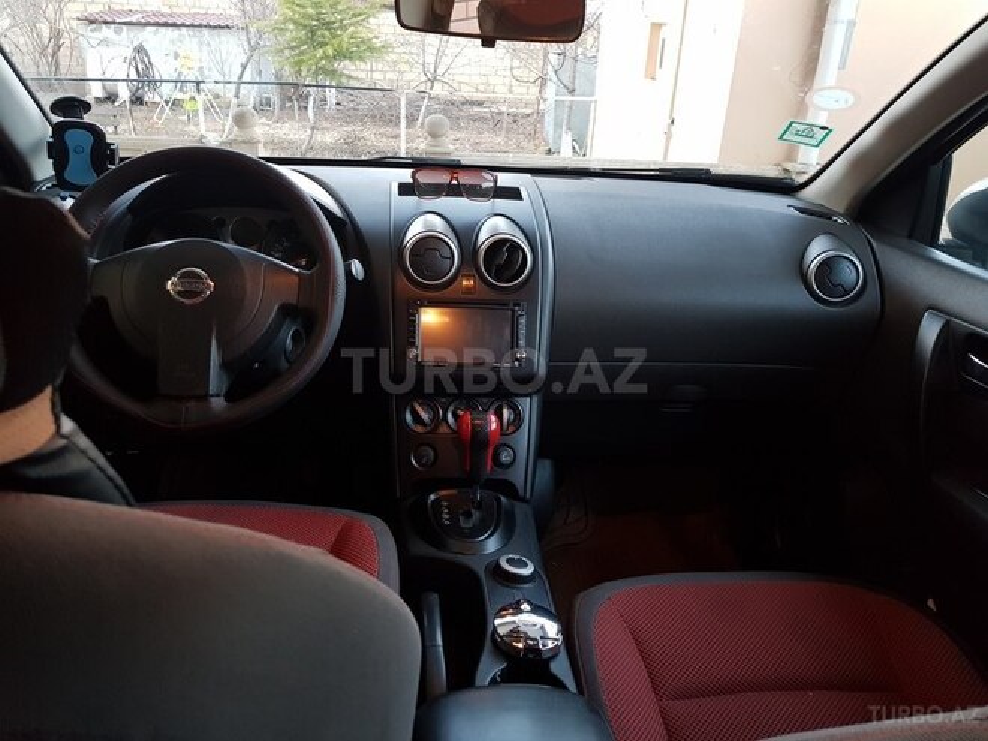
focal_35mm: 26
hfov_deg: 67.3
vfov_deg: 53.1
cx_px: 494
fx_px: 742
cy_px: 370
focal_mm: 4.2
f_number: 1.7
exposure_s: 1/17
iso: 200
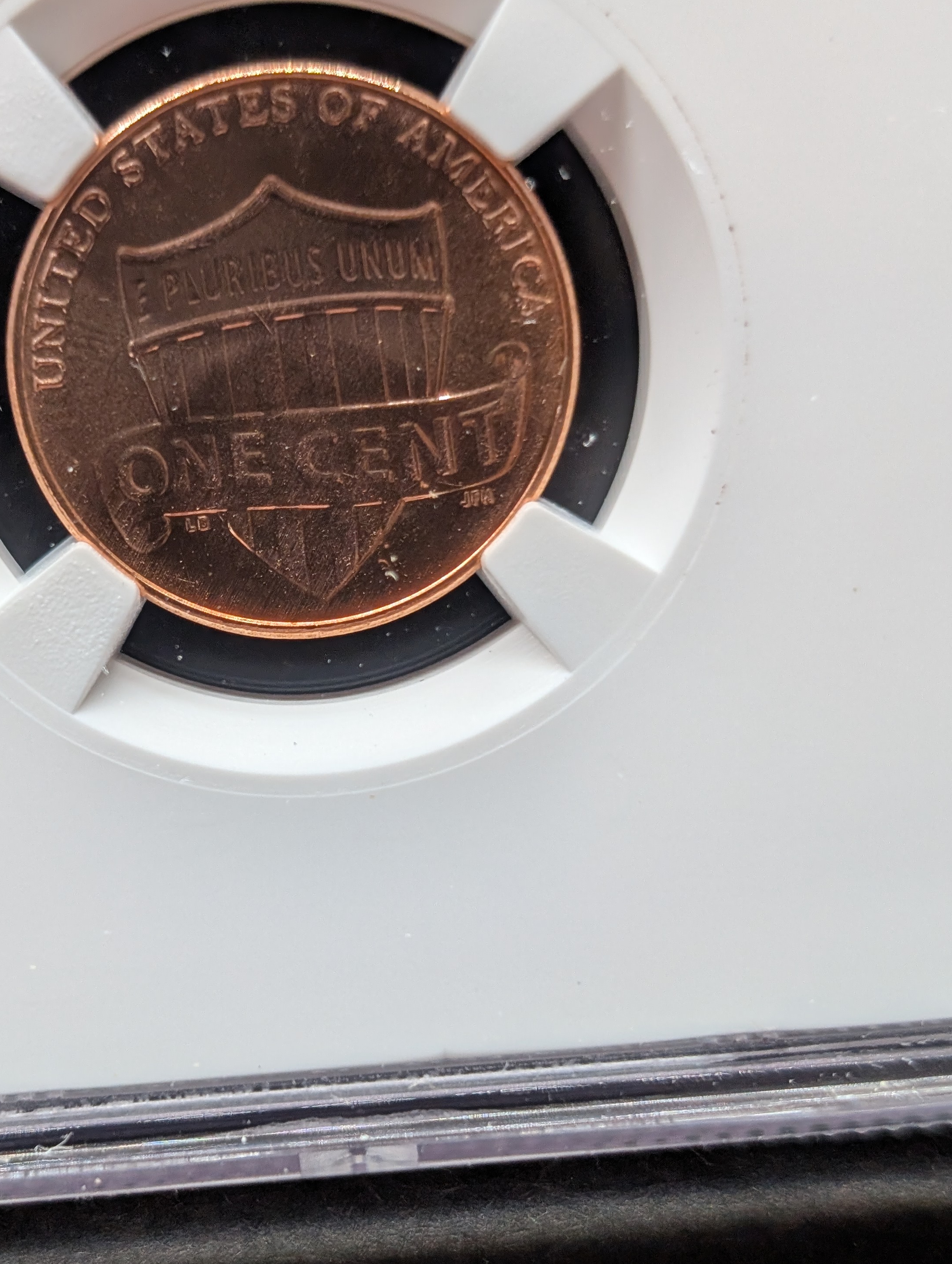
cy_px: 644
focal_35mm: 69
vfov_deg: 28.1
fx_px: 2523
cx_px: 303
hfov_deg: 21.3
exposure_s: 1/105
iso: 92
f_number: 1.68
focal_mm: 6.9
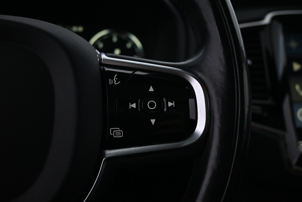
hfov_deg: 58.3
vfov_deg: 40.8
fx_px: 271
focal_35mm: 32
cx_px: 151
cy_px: 101
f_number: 4
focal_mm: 21.5
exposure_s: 1/30
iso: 1000
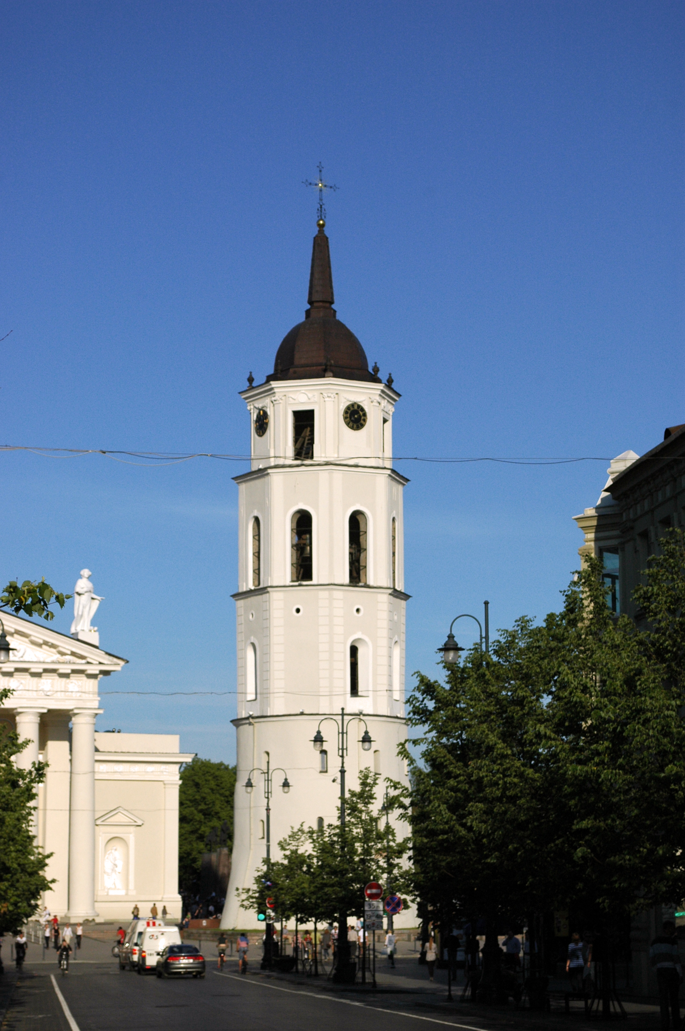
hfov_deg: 16.5
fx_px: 2359
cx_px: 342
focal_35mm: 82
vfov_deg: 24.6
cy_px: 516
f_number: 8
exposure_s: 1/2000
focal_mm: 55
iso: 400
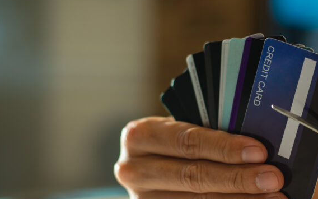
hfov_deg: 22.3
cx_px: 254
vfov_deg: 14.2
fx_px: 797
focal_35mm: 92
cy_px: 103
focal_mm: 50
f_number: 2.8
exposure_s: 1/200
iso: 100
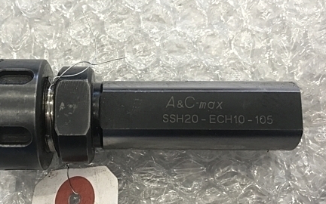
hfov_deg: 44.9
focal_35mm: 44
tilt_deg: -74.6
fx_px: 391
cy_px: 129
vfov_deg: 29.1
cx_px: 120
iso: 32
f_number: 1.8
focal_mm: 3.99
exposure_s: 1/30
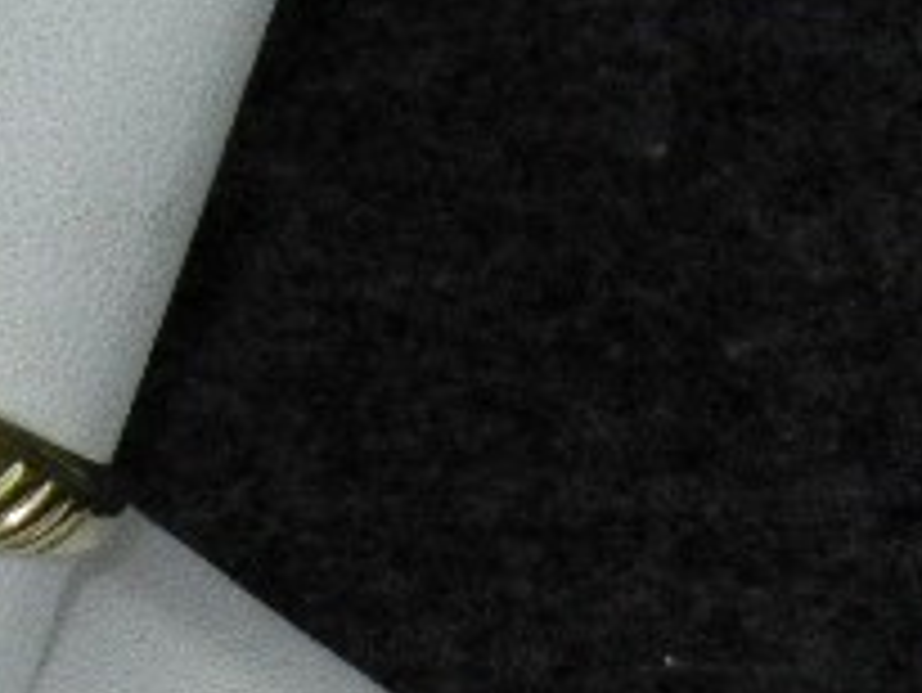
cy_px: 450
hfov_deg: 5.5
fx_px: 9648
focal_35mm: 362
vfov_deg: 4.1
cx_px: -85
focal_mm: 20.9
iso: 800
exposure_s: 1/30
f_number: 9.2
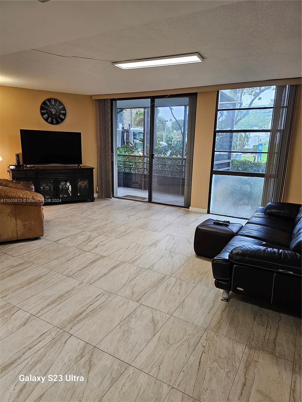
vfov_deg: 73.9
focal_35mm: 23
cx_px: 151
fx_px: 268
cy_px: 201
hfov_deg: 58.9
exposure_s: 1/120
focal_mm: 6.3
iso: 125
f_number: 1.7
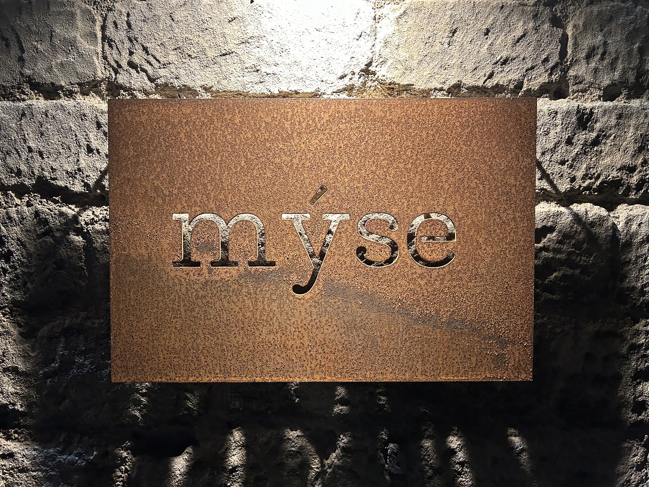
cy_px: 244
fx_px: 487
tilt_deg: -1.6
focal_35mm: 26
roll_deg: +0.6
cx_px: 324
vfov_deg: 53.1
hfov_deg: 67.3
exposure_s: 1/50
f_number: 1.5
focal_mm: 5.7
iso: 250
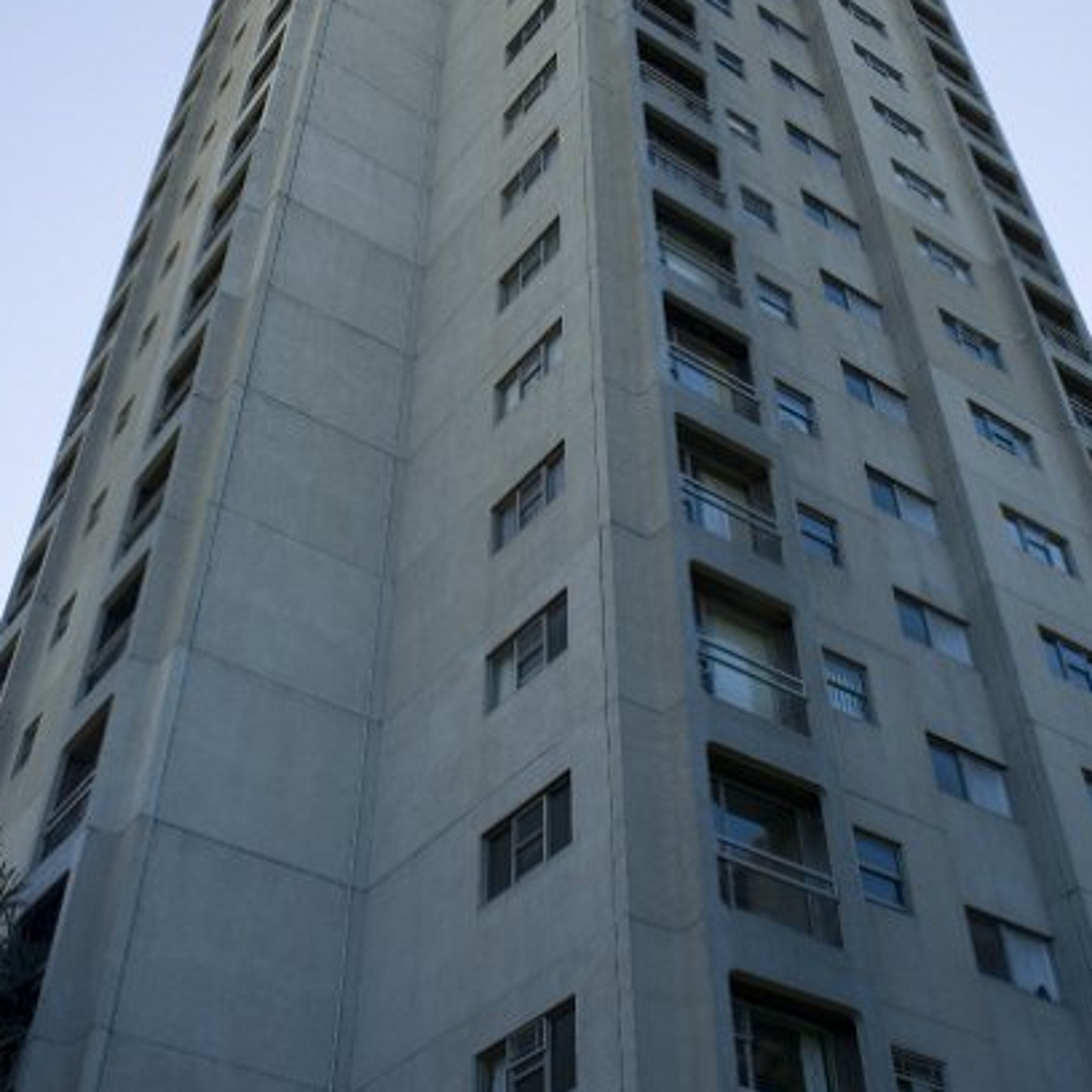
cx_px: 562
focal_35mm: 40
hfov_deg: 41.9
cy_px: 241
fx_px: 1428
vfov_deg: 40.4
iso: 100
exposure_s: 1/160
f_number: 5.6
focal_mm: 20
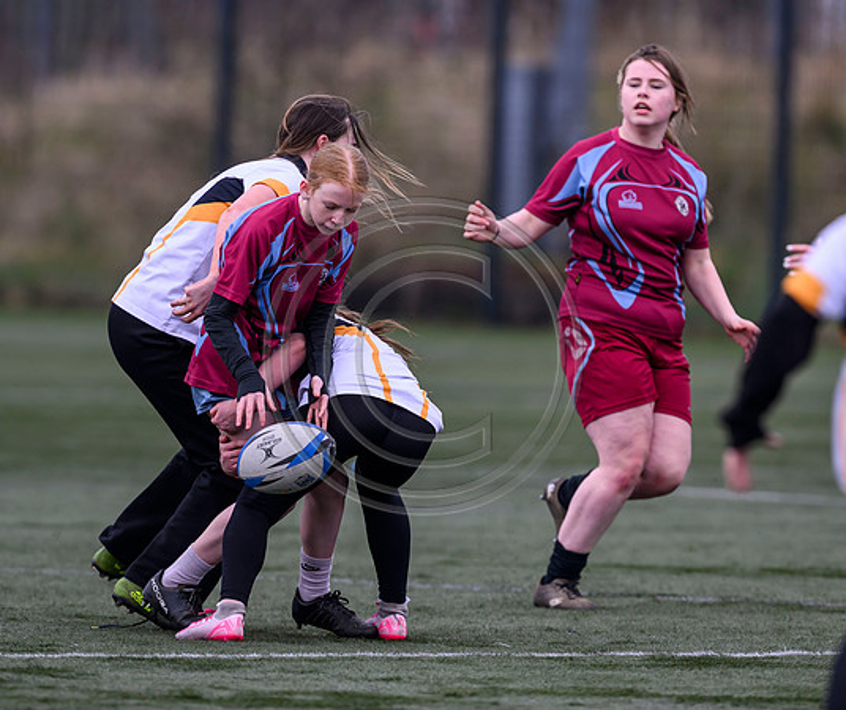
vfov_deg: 2.6
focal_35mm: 616
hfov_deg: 3.1
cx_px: 408
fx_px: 15721
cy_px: 381
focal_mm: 400
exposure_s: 1/1600
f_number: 3.5
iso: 500
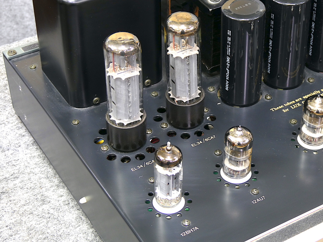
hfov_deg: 24.7
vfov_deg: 18.7
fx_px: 737
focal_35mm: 79
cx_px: 162
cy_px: 121
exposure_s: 1/1.3
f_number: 4.7
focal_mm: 14.1
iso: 100
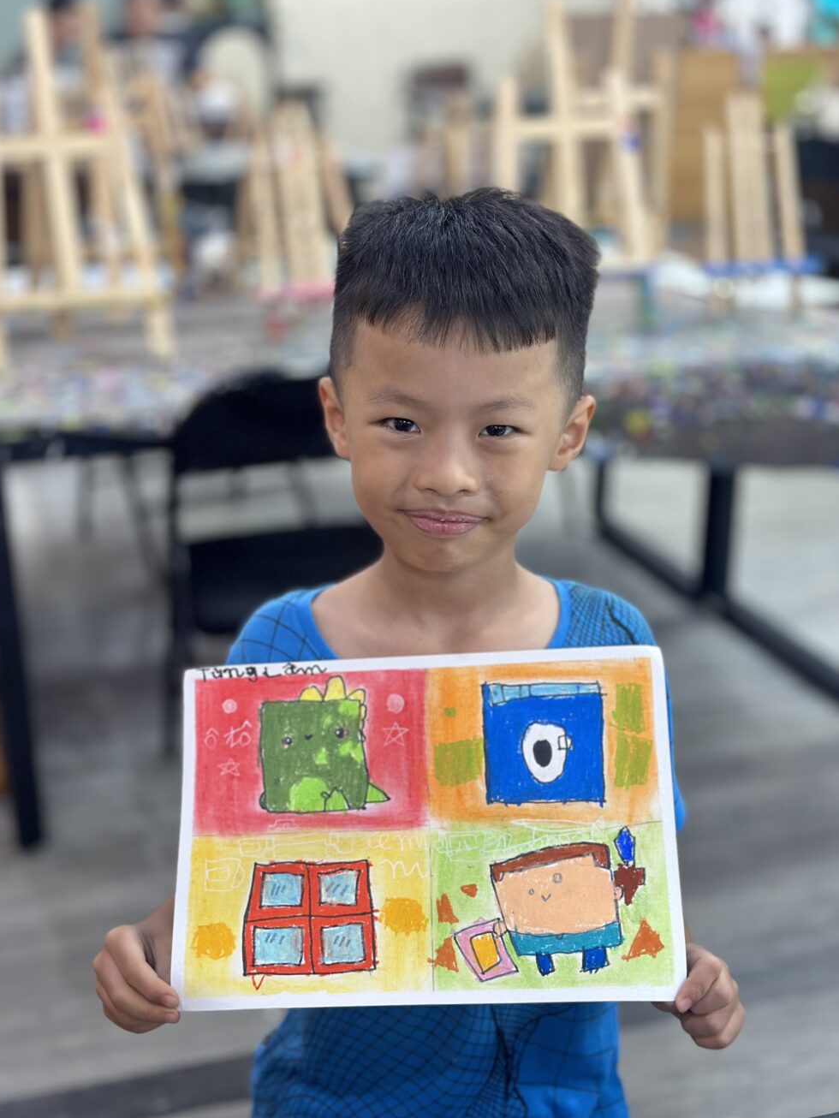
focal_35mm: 49
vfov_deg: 38.9
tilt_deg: -20.7
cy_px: 565
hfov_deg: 29.7
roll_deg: +0.8
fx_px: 1583
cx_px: 414
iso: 200
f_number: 1.78
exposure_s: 1/100
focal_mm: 6.86
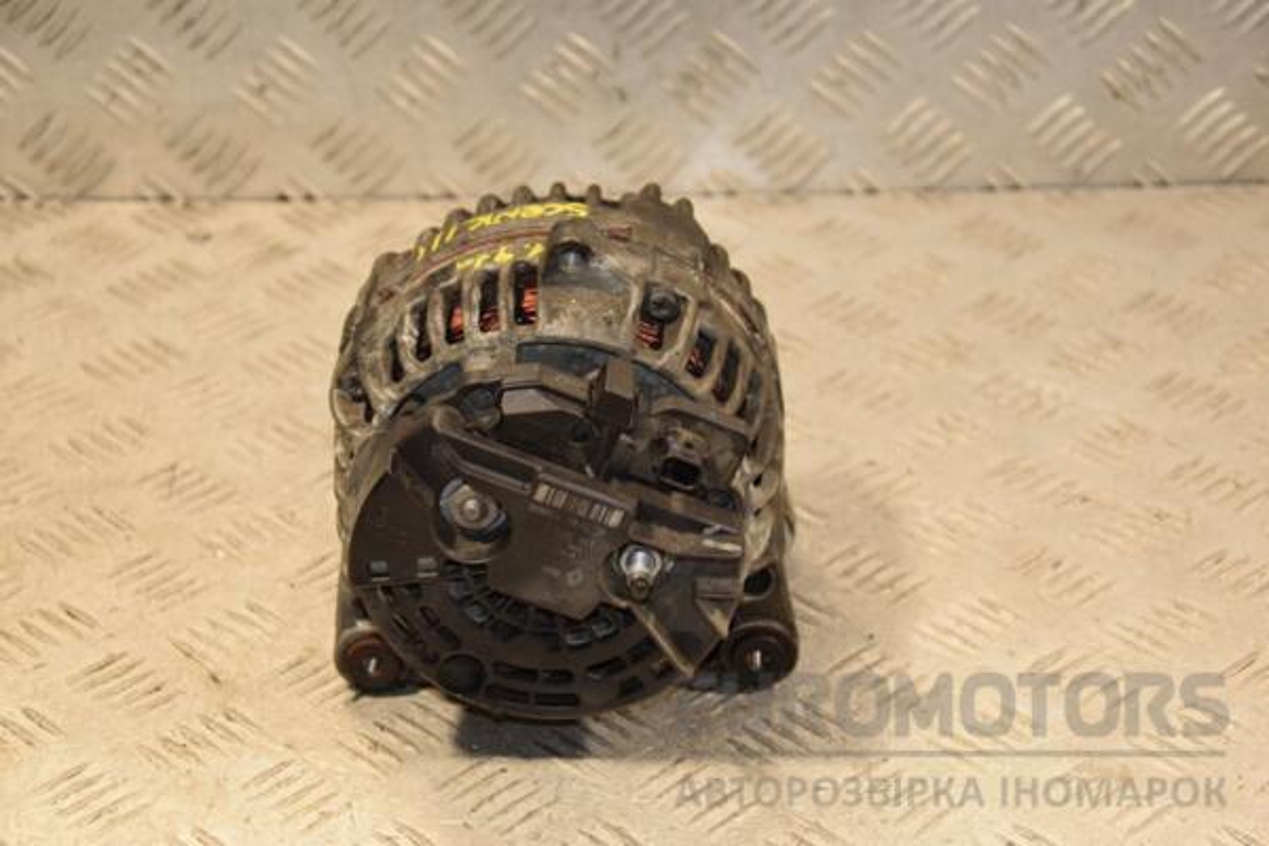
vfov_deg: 17.5
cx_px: 634
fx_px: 2749
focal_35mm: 78
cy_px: 423
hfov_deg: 26.0
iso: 800
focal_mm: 52
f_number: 5
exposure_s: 1/200
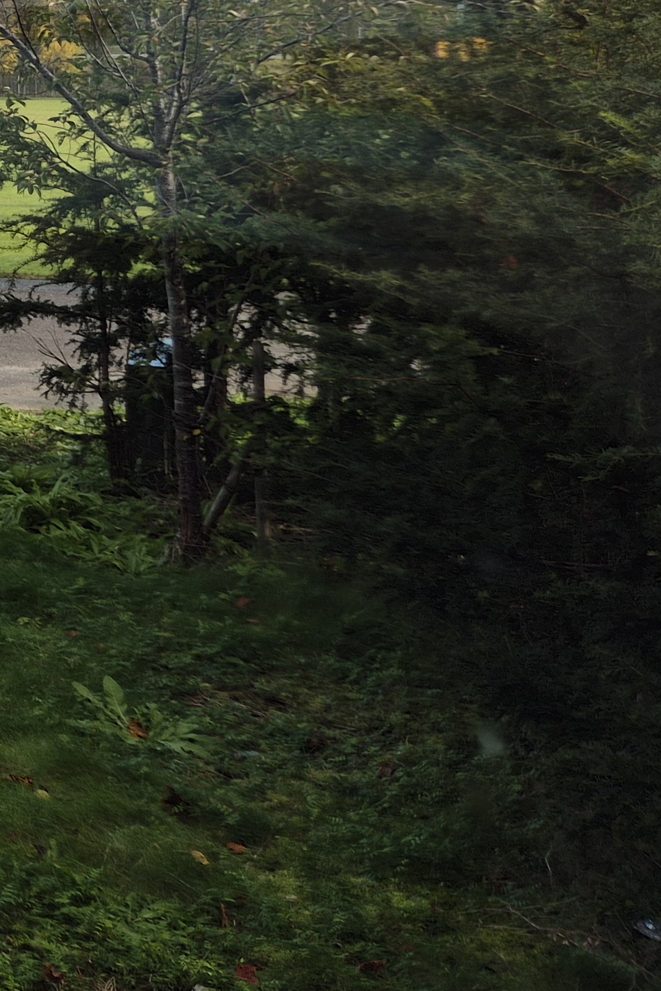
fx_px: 1845
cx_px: -678
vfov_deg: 28.8
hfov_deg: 15.8
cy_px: 83
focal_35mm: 67
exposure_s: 1/662
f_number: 1.8
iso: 25
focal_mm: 5.4
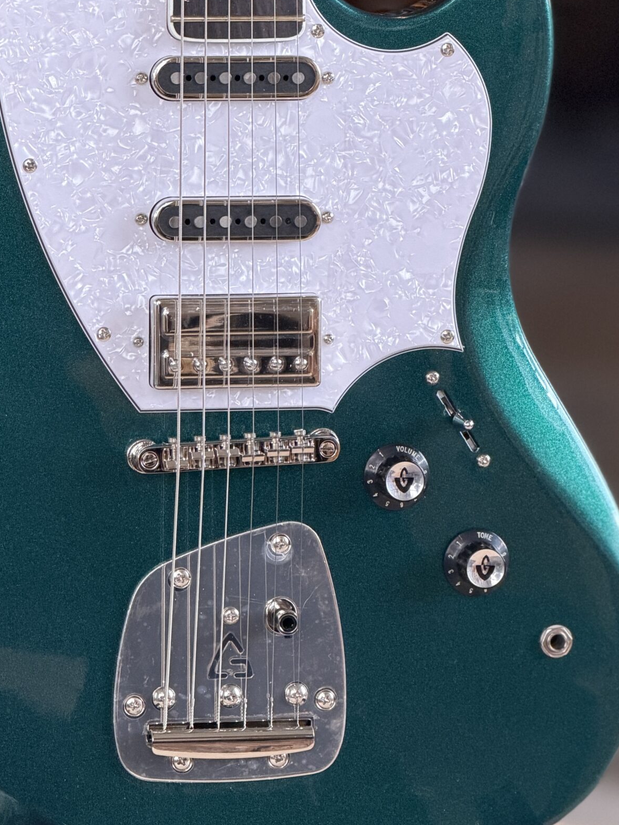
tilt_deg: -9.4
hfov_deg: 9.1
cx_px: 223
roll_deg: -1.4
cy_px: 245
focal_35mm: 163
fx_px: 3887
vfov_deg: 12.1
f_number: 2.8
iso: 200
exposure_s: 1/121
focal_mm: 16.89
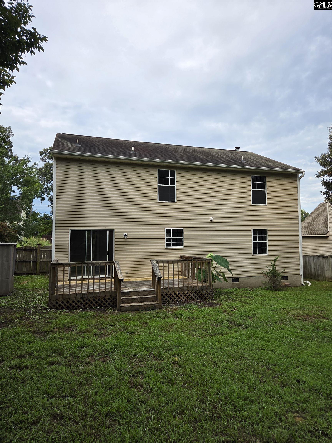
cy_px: 222
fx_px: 294
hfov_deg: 58.9
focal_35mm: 23
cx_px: 166
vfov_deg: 73.9
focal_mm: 5.4
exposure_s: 1/2240
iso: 80
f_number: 1.8
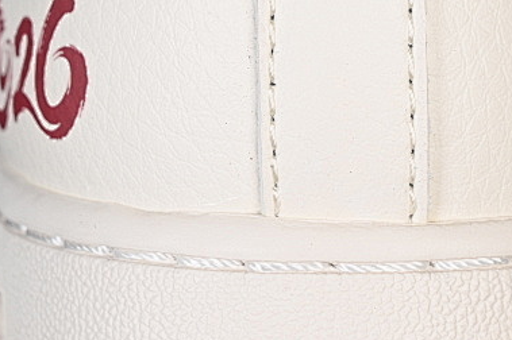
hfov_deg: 9.6
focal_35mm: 214
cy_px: 22
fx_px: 3041
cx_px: 322
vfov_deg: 6.4
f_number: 7.1
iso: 160
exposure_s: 1/80
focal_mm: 50
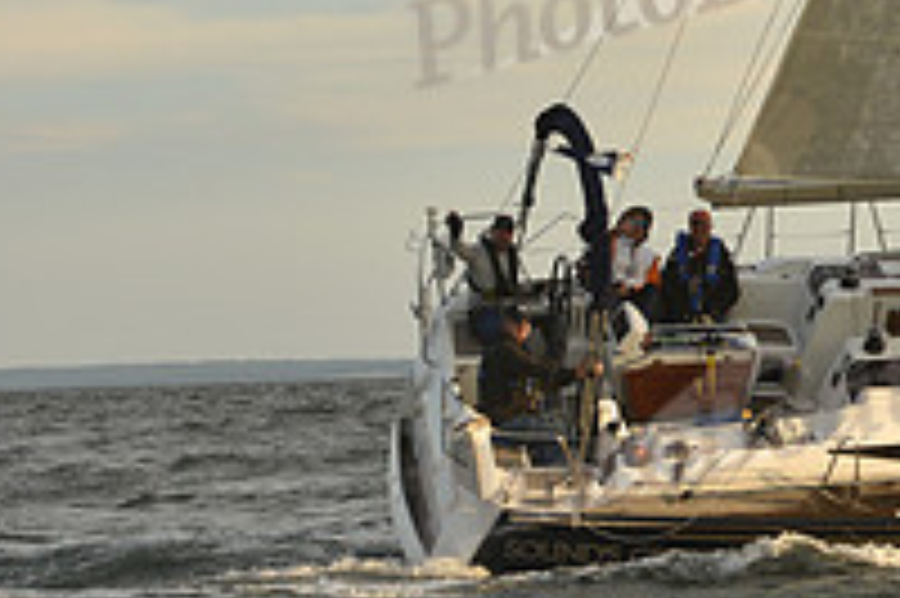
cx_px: 1278
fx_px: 5071
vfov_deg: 6.7
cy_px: 142
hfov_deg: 9.9
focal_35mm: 203
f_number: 5.6
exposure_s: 1/640
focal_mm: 70
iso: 250
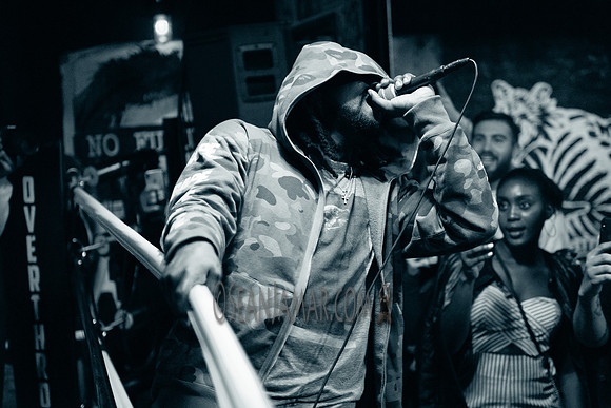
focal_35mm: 56
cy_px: 204
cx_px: 306
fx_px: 951
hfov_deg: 35.6
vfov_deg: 24.2
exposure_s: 1/320
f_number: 2.8
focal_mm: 56
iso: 5000
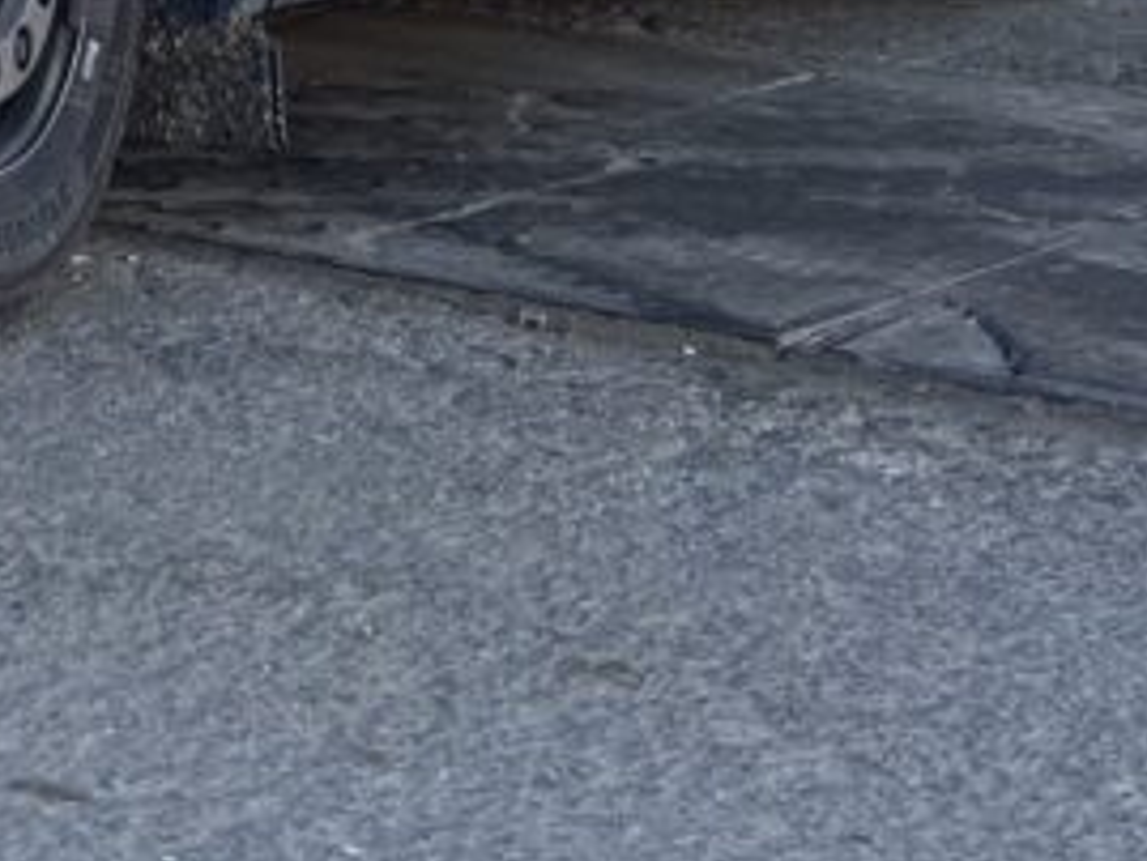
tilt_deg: +2.0
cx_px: -418
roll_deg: +1.3
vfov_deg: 11.7
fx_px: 3845
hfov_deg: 15.9
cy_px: -725
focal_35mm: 116
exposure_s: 1/816
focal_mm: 5.1
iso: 50
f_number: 1.6
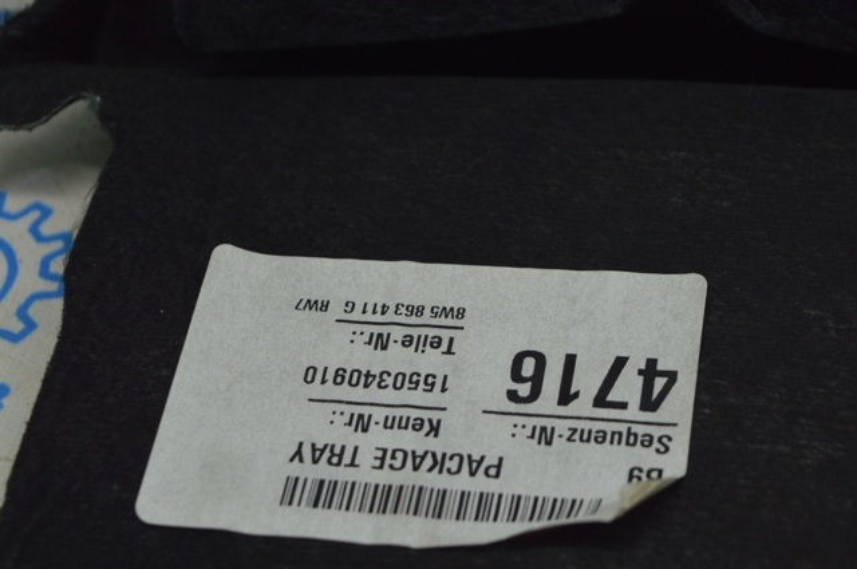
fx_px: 1961
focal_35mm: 82
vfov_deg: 16.5
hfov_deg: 24.6
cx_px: 428
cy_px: 284
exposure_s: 1/40
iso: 400
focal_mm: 55
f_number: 5.6
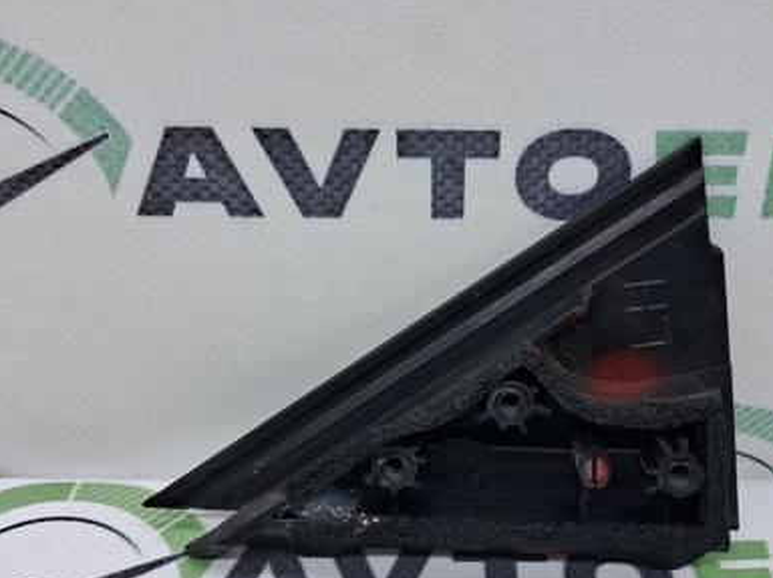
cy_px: 343
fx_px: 1004
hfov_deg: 42.0
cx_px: 447
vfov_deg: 32.0
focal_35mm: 45
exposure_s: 1/100
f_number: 1.8
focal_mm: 4
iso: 50
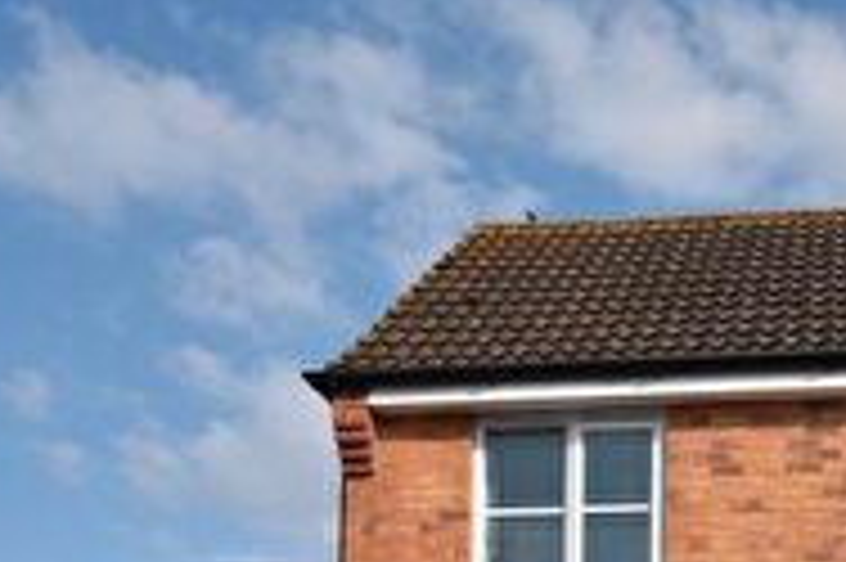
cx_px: 711
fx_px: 1315
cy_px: 861
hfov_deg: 34.3
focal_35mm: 56
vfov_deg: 20.4
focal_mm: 10
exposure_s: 1/200
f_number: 9
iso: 100
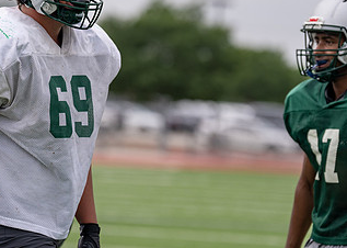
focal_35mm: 279
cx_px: 66
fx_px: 2748
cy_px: 74
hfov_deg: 7.2
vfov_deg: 5.2
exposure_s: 1/2500
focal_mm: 141
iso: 125
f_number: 2.8
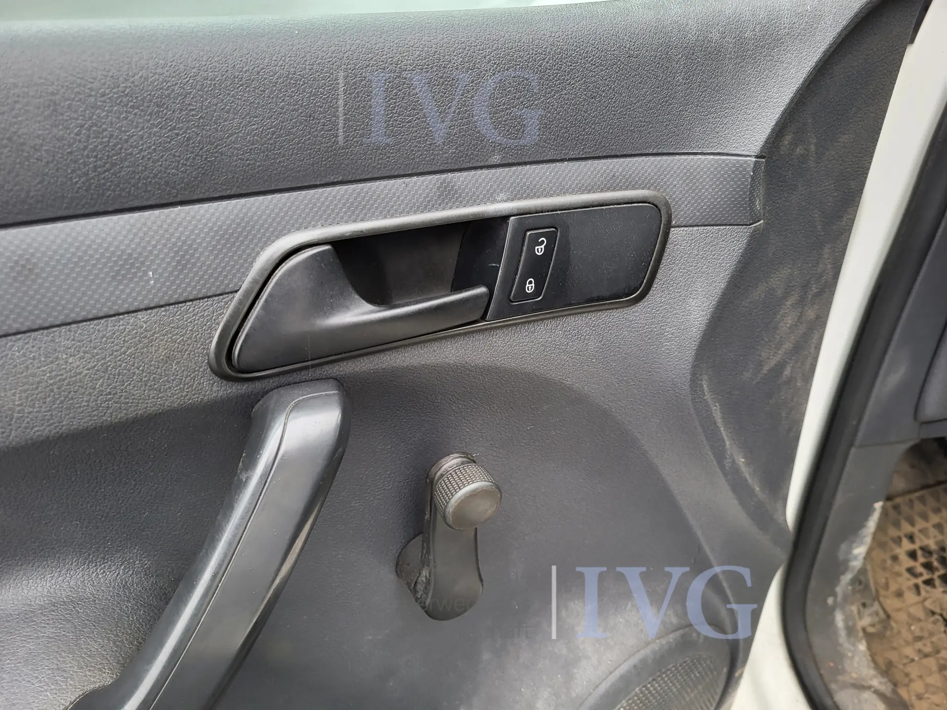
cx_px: 474
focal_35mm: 26
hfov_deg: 67.3
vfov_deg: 53.1
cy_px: 355
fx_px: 711
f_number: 1.8
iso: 64
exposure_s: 1/100
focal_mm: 5.4
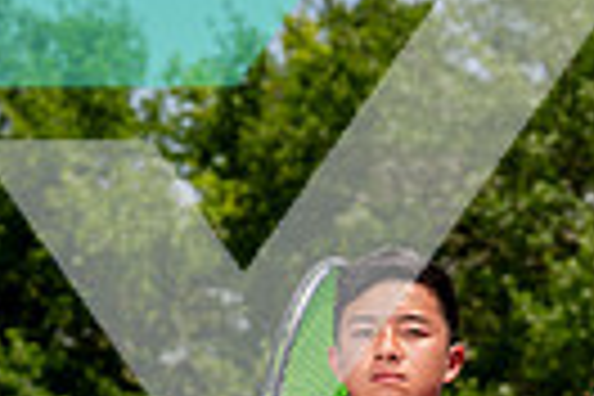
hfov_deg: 7.2
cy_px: 749
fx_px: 4636
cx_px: 1012
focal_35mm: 281
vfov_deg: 4.8
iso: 100
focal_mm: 64
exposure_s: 1/1250
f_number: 4
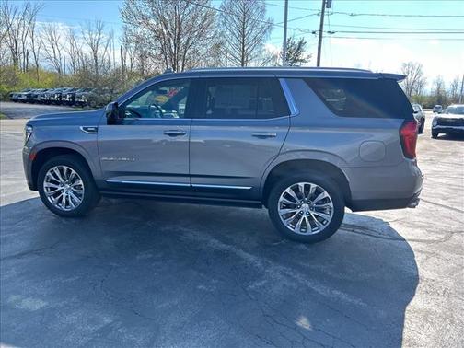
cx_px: 232
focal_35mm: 26
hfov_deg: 67.3
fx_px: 349
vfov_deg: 53.1
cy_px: 174
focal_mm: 5.7
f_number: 1.5
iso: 50
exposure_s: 1/1183
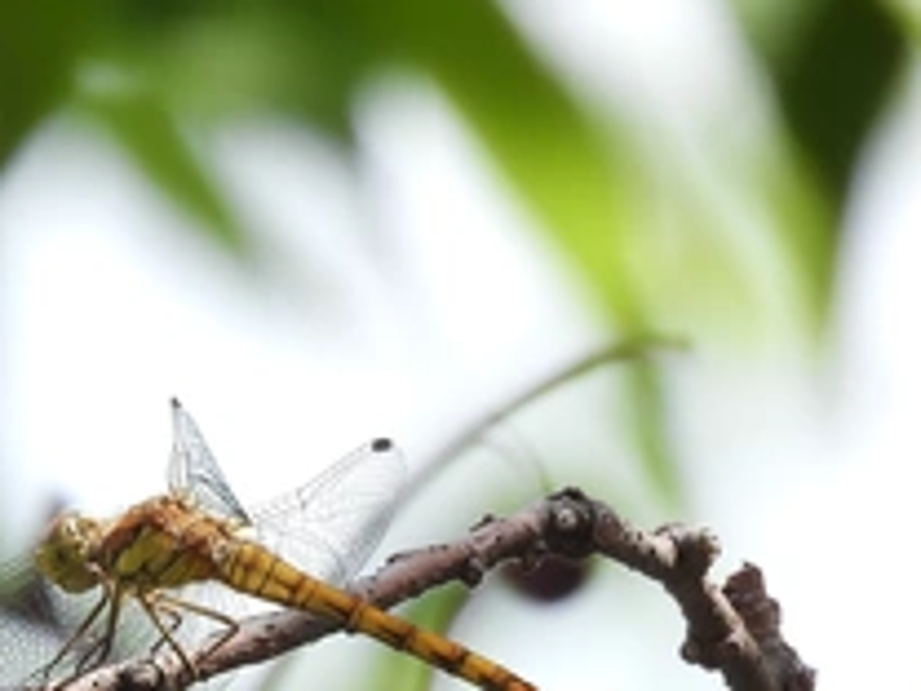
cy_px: 518
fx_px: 65637
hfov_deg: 0.8
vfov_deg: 0.6
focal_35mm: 2467
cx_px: 270
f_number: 5.6
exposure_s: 1/200
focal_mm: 143
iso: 100
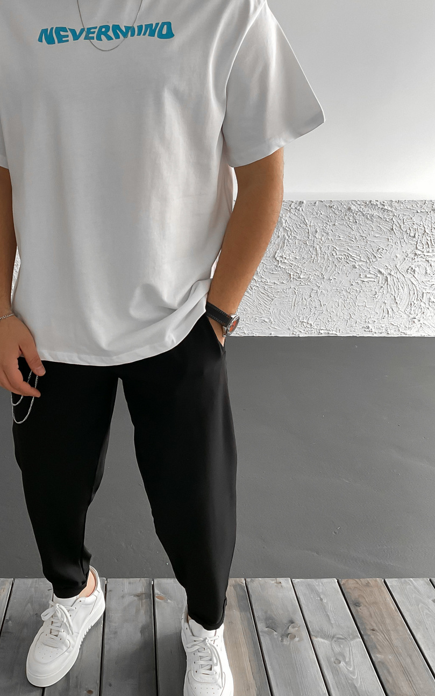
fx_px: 721
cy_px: 319
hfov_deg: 33.2
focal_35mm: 38
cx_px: 134
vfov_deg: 51.5
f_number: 1.8
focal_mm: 3
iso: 64
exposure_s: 1/75
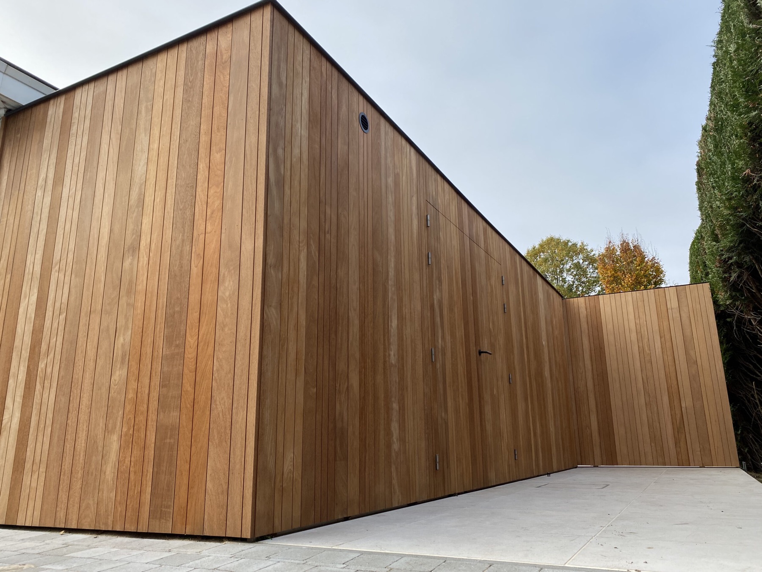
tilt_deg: +15.2
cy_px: 286
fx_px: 572
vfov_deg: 53.1
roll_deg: +1.9
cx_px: 381
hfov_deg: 67.3
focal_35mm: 26
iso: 32
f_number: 1.8
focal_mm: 4.25
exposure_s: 1/1135
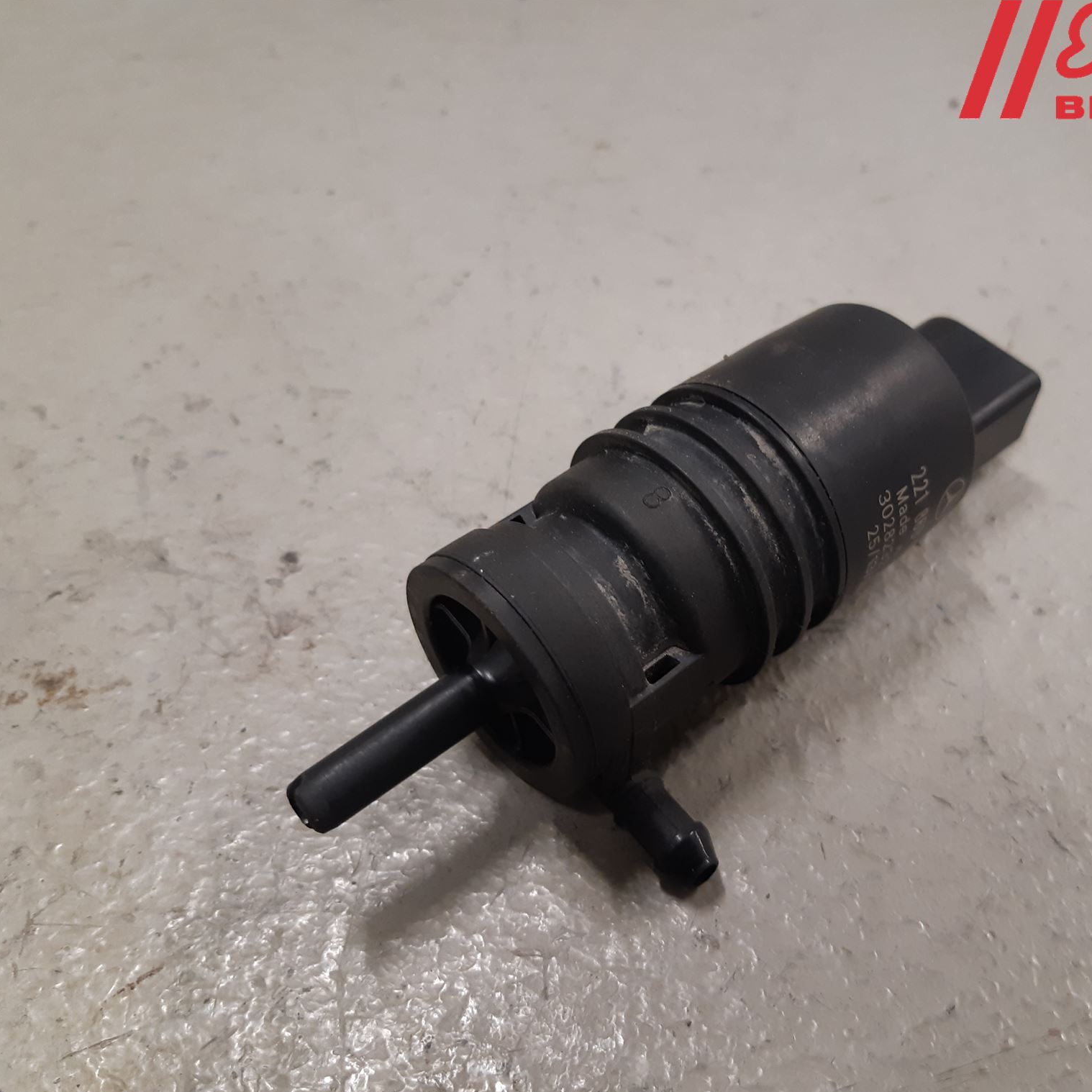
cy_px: 550
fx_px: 1106
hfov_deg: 52.1
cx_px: 664
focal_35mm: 31
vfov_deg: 52.5
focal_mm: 3.93
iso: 125
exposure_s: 1/50
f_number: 1.7
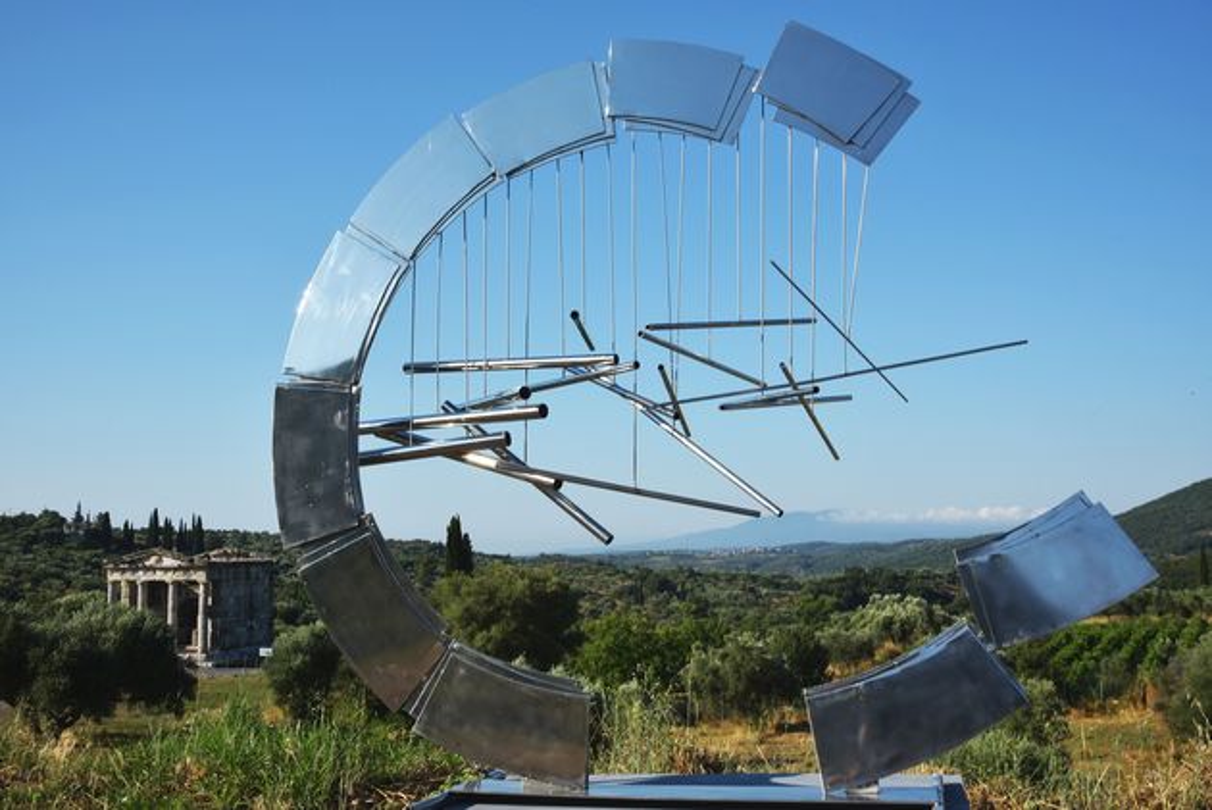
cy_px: 405
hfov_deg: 50.7
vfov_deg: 35.1
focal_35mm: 38
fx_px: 1280
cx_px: 606
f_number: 22
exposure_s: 1/60
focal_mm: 38
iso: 160
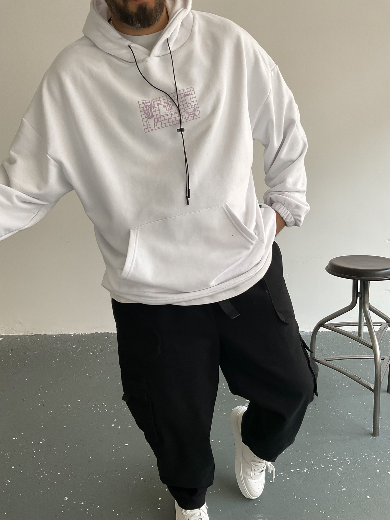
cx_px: 195
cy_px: 260
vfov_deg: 61.7
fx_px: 436
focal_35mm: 29
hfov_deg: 48.2
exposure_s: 1/120
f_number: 1.8
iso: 50
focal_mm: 3
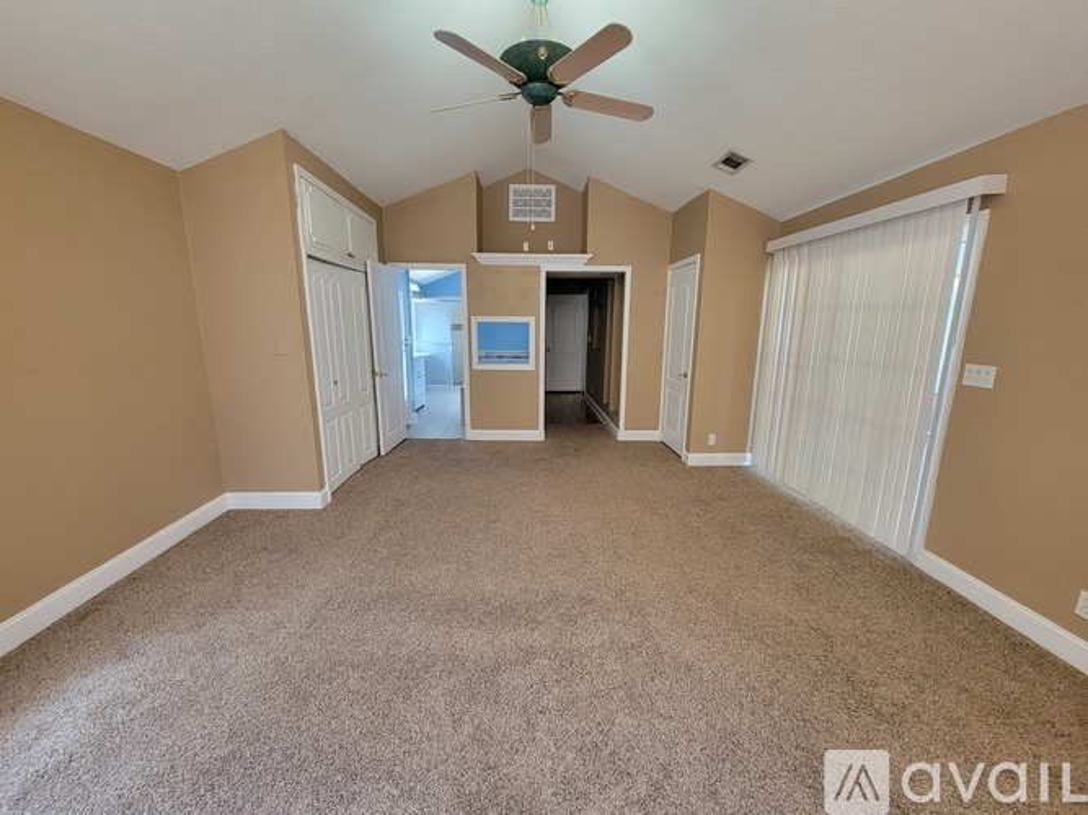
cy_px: 408
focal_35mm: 13
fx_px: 409
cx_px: 544
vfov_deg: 89.9
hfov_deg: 106.2
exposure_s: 1/60
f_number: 2.2
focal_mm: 2.2
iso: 320
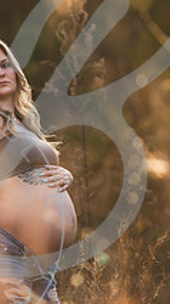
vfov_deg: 5.4
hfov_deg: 3.0
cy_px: 116
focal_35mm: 400
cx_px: -4
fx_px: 3211
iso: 100
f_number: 2.8
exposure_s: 1/400
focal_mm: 180
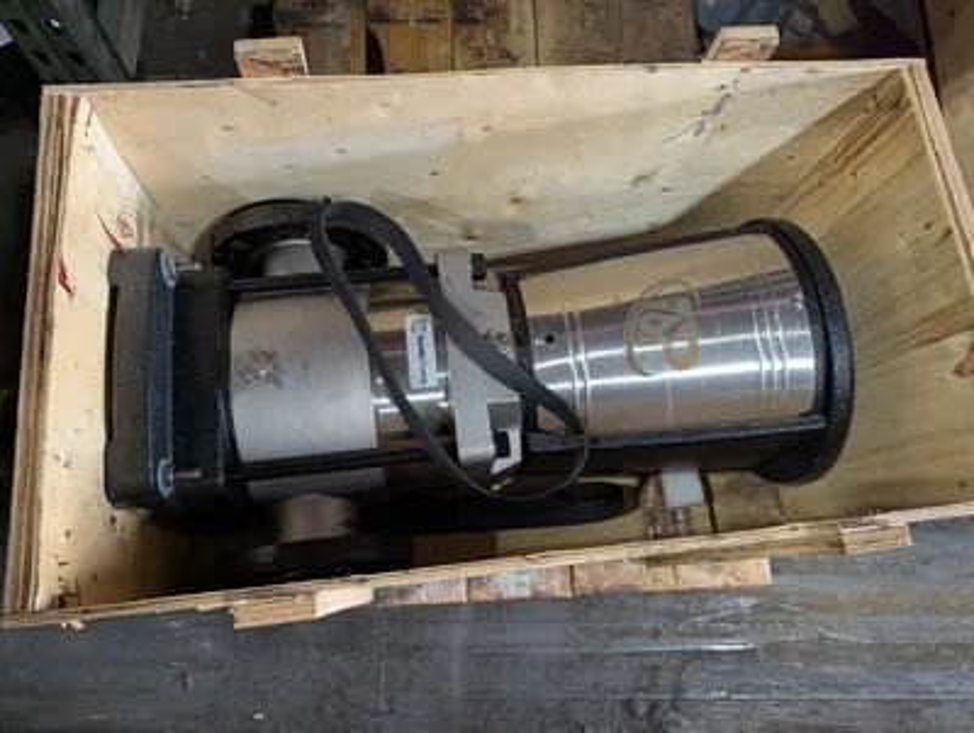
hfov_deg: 71.5
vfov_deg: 56.9
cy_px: 366
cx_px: 487
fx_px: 676
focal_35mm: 24
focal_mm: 6.9
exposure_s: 1/340
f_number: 1.68
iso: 1236
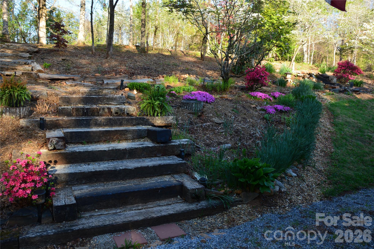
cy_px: 124
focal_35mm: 27
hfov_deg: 67.4
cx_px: 187
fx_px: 280
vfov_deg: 47.9
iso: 200
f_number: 6.3
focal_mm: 18
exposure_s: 1/160
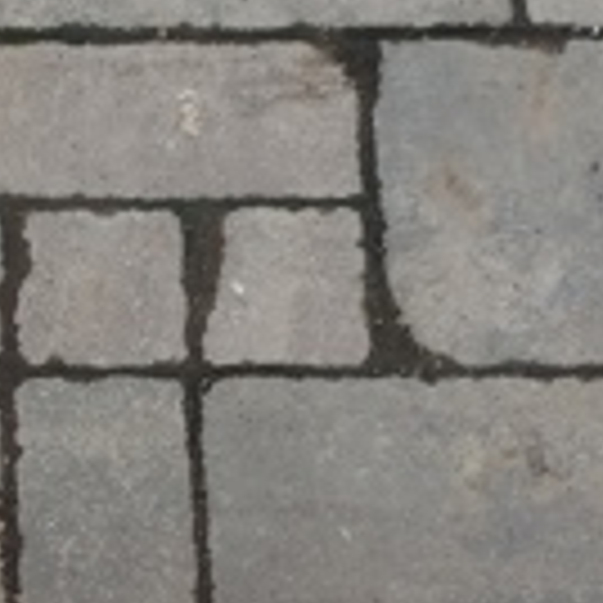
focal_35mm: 101
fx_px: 1991
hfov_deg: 15.3
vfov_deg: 16.4
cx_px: -423
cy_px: 756
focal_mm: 5.31
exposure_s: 1/438
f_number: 1.7
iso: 50
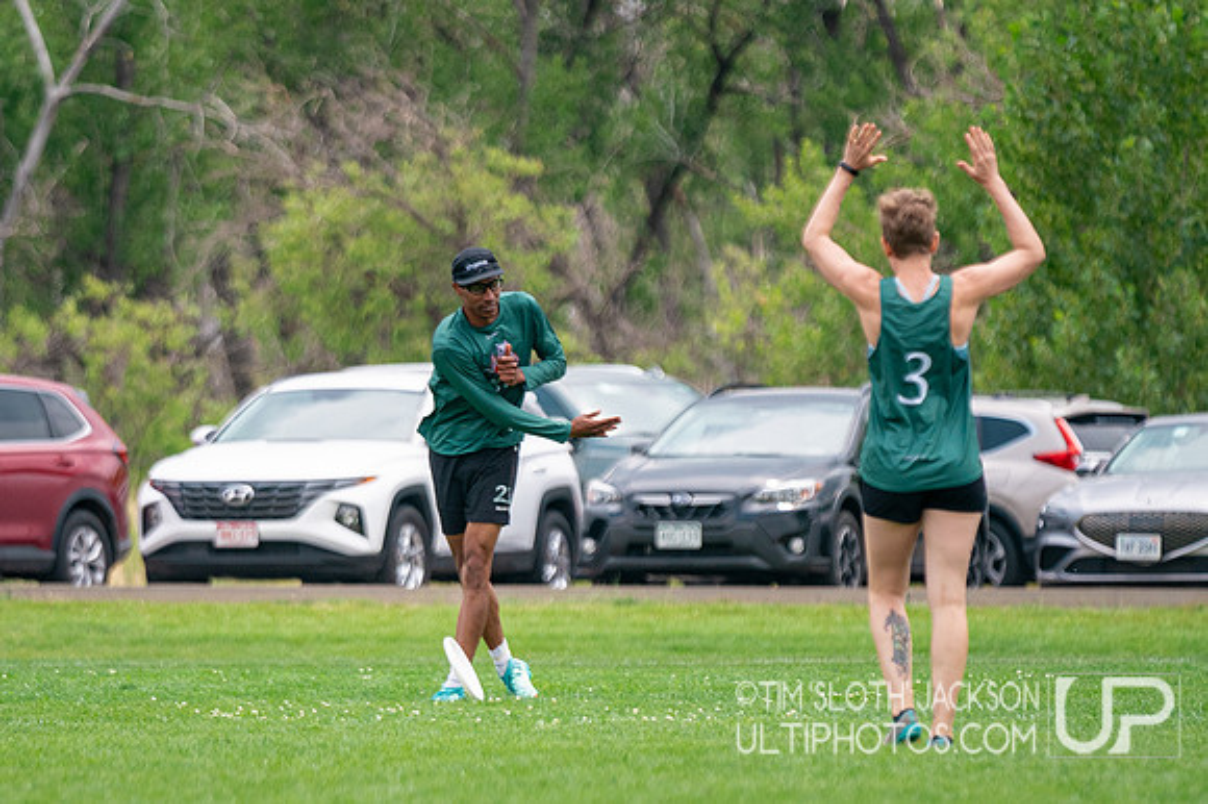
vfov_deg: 3.9
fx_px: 11887
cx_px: 513
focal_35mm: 354
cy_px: 435
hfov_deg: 5.8
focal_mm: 200
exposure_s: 1/5000
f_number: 2.8
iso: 640
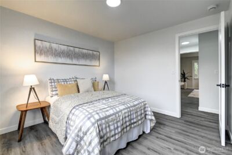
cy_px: 78
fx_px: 97
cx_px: 116
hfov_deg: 100.4
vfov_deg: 77.4
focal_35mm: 15
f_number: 11
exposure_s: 1/20
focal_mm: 10
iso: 4000
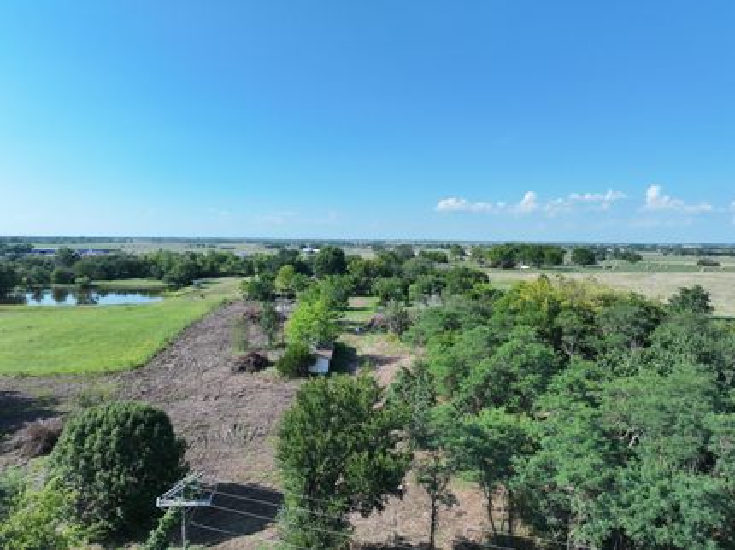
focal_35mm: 24
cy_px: 275
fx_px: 509
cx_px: 368
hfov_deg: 71.6
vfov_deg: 56.8
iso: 160
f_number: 2.8
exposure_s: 1/1600
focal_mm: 12.29
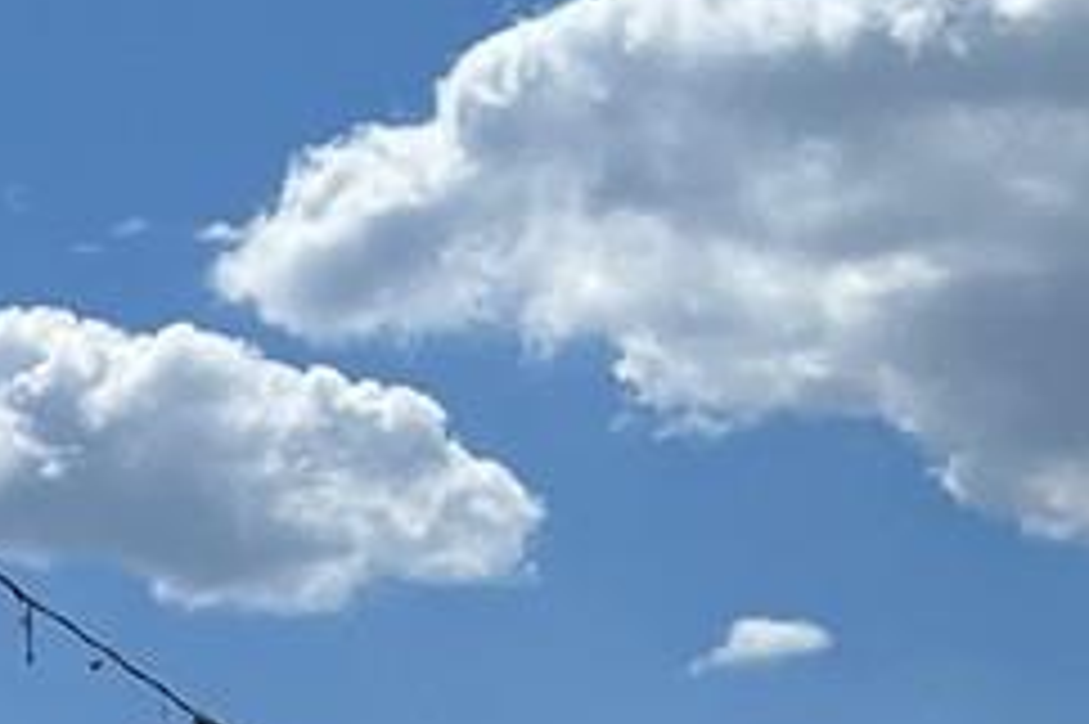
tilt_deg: +4.7
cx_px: -1678
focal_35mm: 179
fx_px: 5411
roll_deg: -0.6
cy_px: 1187
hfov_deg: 9.9
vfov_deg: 7.5
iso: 50
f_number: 1.5
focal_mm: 5.7
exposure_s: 1/11364
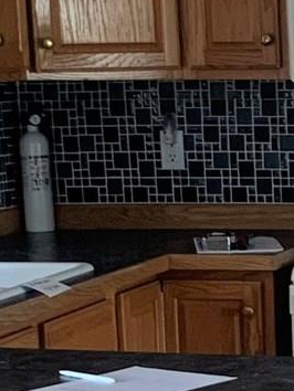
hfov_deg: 8.5
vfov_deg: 11.6
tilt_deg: -8.4
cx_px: 494
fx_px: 1911
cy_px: 394
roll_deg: +2.2
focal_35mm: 169
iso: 100
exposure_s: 1/82
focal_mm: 4.25
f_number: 1.8
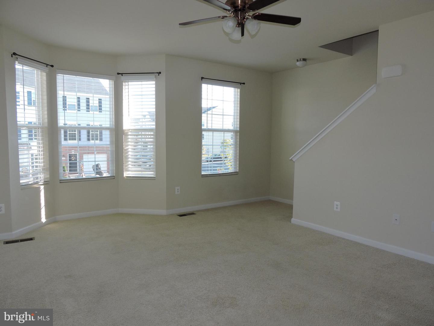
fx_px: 301
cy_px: 163
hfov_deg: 71.6
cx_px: 217
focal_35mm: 24
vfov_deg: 56.8
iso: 100
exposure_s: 1/80
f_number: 3.3
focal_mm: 4.3
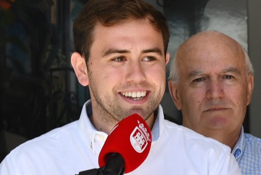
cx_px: 292
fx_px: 2313
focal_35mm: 319
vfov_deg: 4.3
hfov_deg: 6.4
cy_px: 133
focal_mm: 48
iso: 200
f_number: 7.1
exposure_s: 1/250
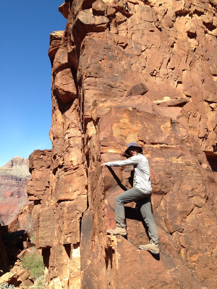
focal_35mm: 33
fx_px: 276
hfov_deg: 43.0
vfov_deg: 55.3
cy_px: 144
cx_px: 108
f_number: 2.4
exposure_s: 1/1106
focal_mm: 4.12
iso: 50
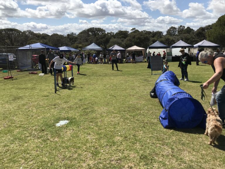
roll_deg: +2.0
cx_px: 112
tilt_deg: -13.1
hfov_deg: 63.4
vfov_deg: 49.7
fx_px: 182
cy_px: 84
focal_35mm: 28
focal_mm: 3.99
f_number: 1.8
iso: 20
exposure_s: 1/3425
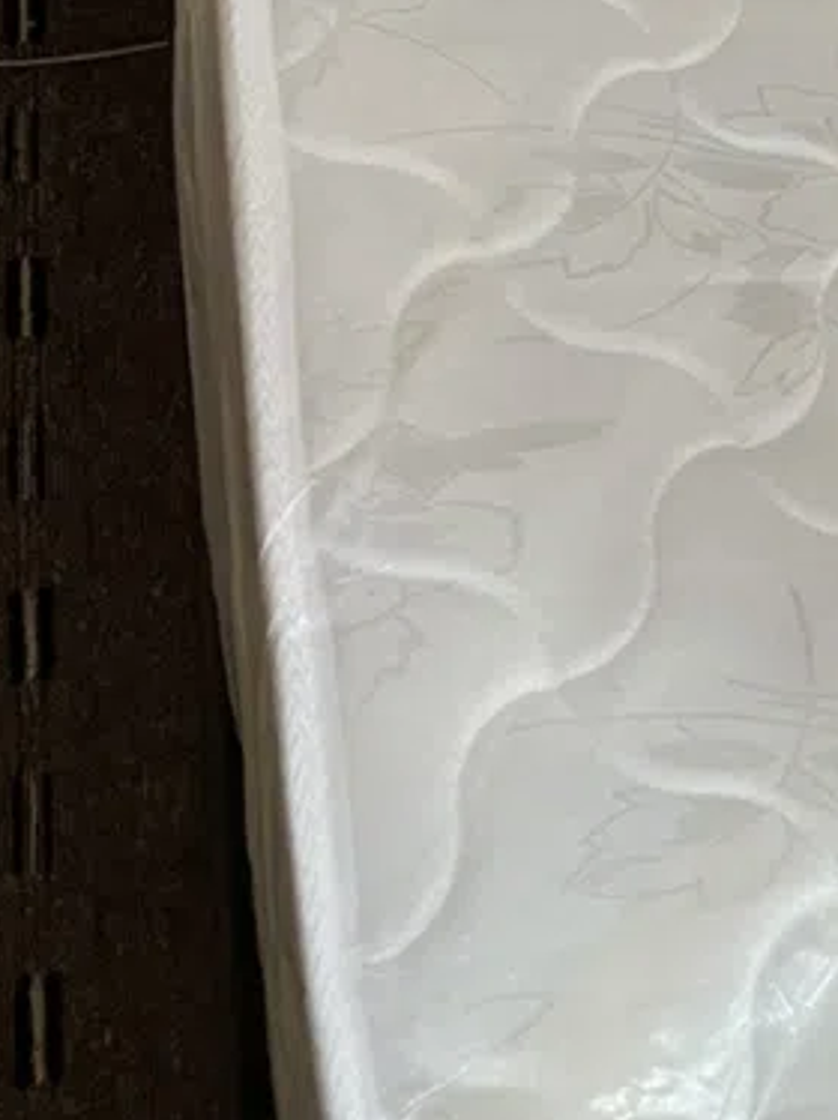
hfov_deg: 14.7
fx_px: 3070
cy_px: -535
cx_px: 1176
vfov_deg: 18.4
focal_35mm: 95
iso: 250
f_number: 1.6
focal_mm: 4.2
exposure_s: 1/60
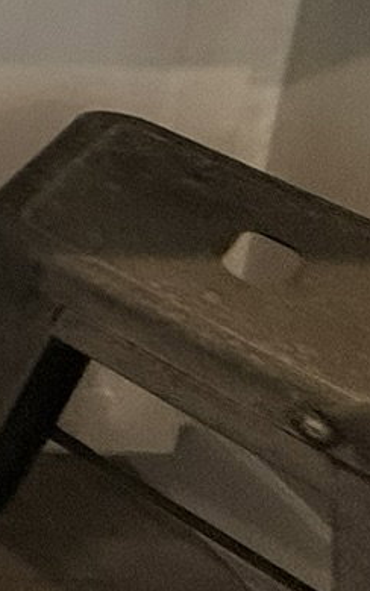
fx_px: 1258
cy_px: -535
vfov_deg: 18.8
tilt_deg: -9.9
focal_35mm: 78
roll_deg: +0.1
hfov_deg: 8.3
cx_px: -1101
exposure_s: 1/120
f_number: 2.2
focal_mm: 2.22
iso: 160
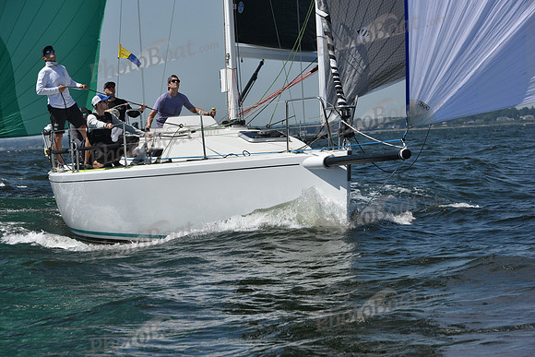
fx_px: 2007
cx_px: 268
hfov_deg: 15.2
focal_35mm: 135
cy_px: 178
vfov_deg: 10.2
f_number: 10
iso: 250
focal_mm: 135
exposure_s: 1/1250
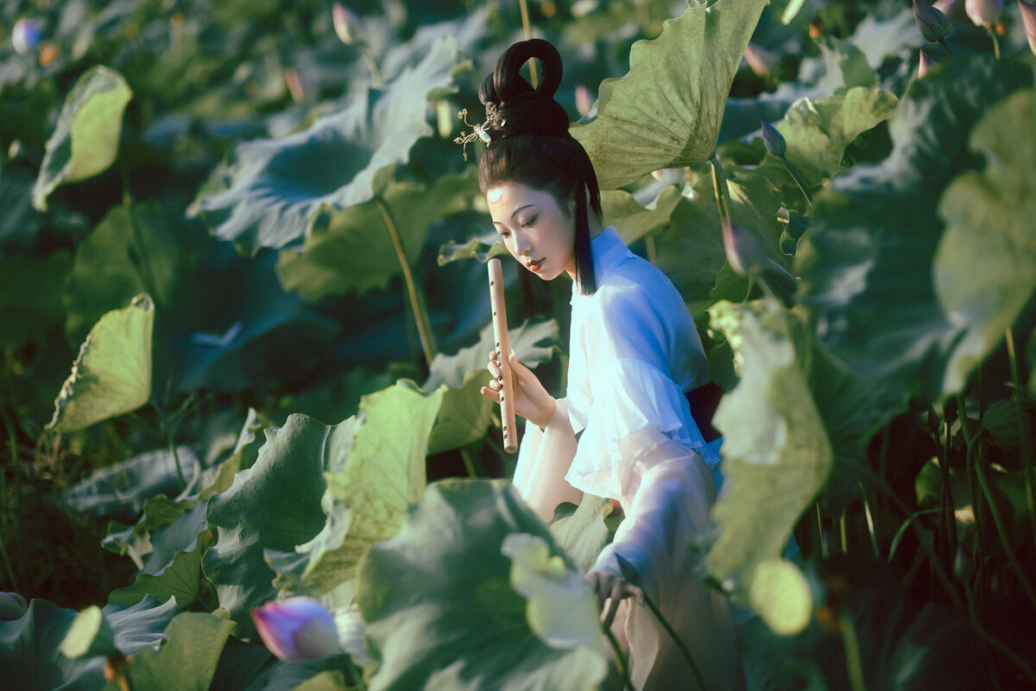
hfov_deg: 23.9
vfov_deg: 16.1
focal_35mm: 85
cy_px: 346
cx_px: 518
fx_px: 2446
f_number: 1.8
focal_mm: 85
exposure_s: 1/1250
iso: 100
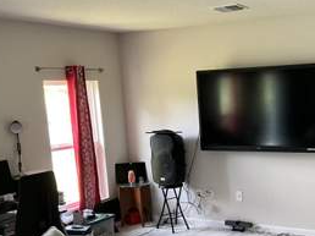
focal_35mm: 54
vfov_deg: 26.5
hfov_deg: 34.8
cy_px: 186
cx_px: 237
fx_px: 491
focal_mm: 3
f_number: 1.8
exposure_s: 1/60
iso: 100
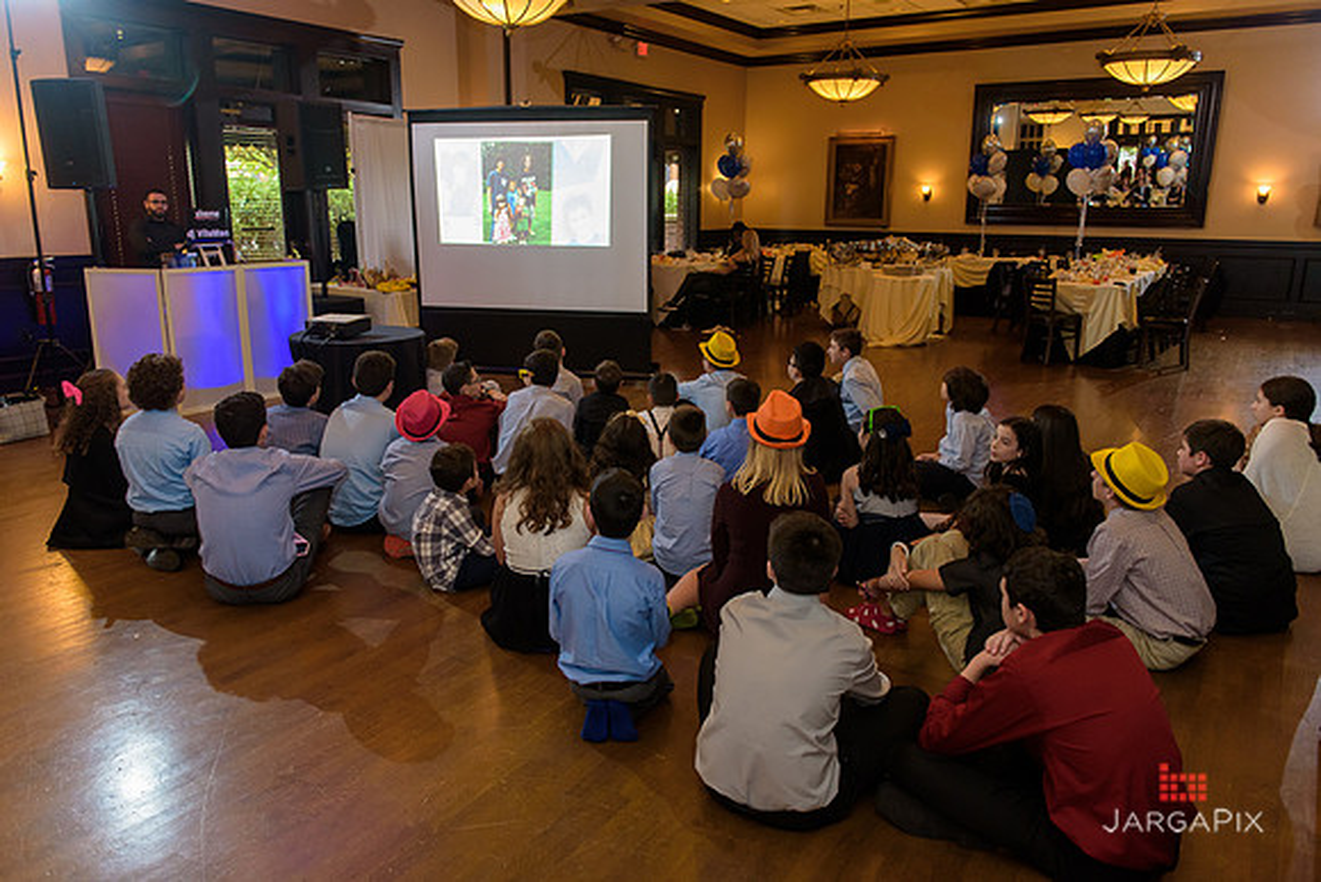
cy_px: 441
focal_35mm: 26
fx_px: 954
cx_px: 660
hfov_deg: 69.4
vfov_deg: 49.6
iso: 1600
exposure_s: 1/125
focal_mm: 26
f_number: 3.2
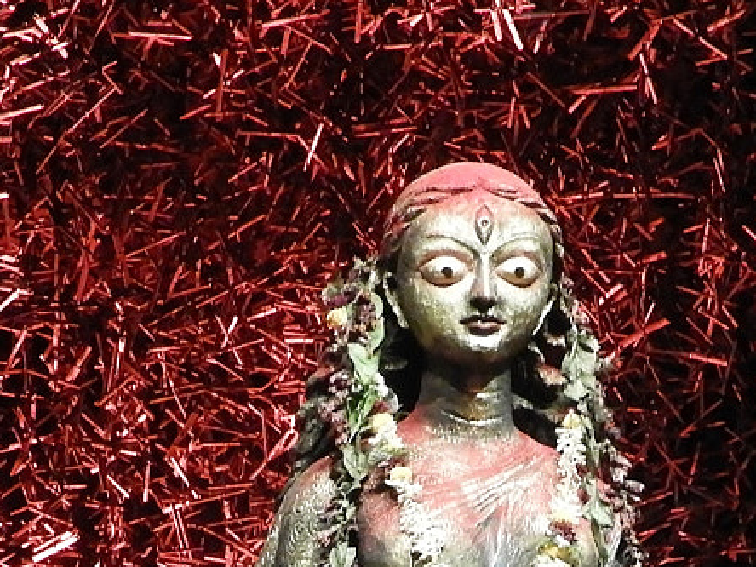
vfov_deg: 9.9
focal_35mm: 144
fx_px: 3145
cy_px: 885
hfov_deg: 13.7
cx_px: 405
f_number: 3.8
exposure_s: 1/6
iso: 800
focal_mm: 7.2
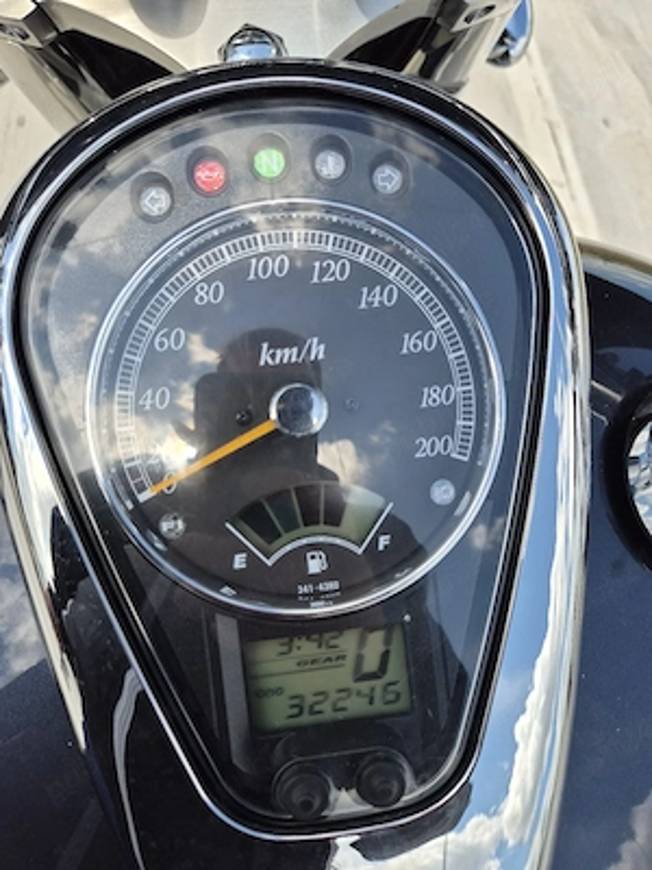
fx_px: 578
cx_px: 326
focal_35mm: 23
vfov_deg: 73.9
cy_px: 435
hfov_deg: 58.9
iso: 25
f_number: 1.8
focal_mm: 5.4
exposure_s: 1/1000
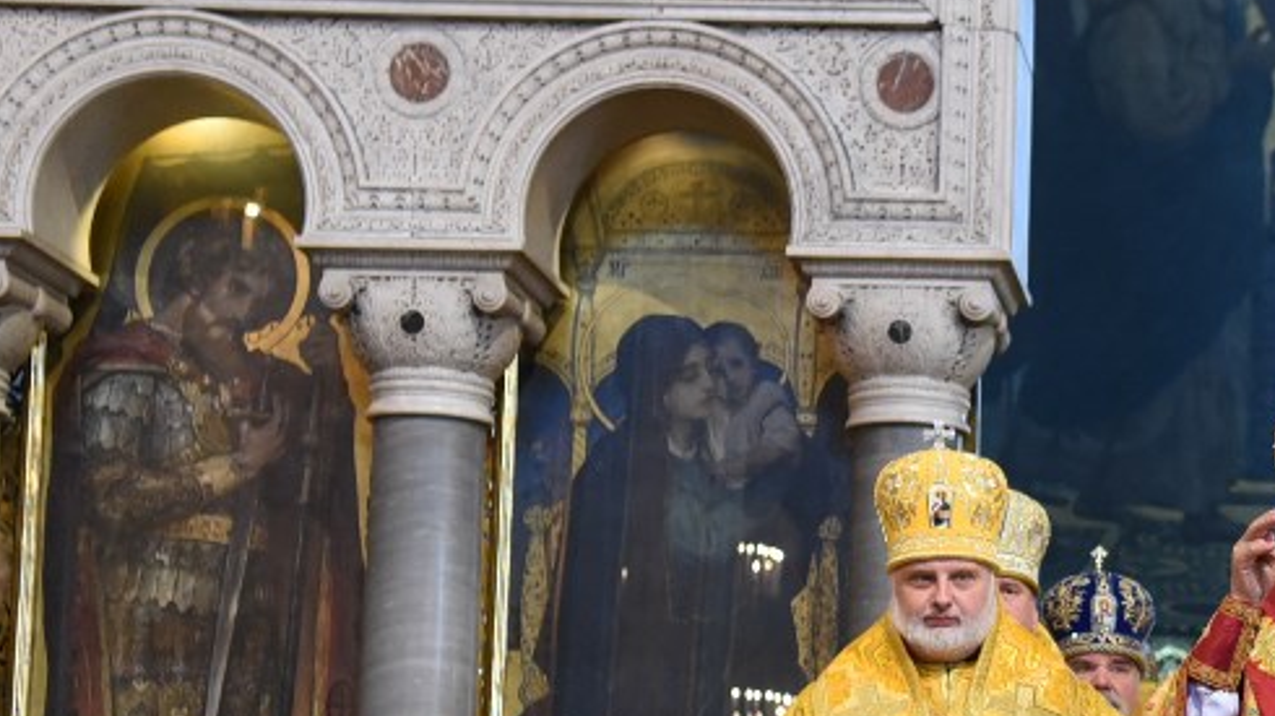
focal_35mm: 113
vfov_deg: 10.6
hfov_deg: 18.3
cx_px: 1371
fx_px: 3818
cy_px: 668
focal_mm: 44
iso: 3200
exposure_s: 1/100
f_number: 3.2
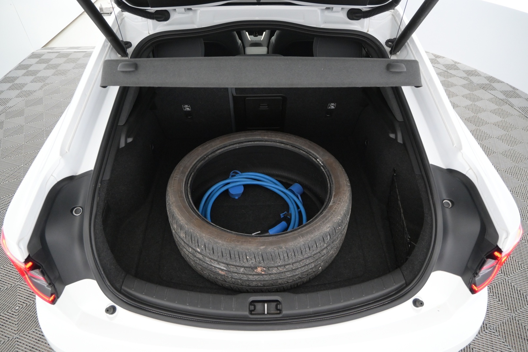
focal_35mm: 24
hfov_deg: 73.7
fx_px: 352
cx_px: 264
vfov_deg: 53.1
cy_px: 176
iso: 2500
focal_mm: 16
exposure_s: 1/60
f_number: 4
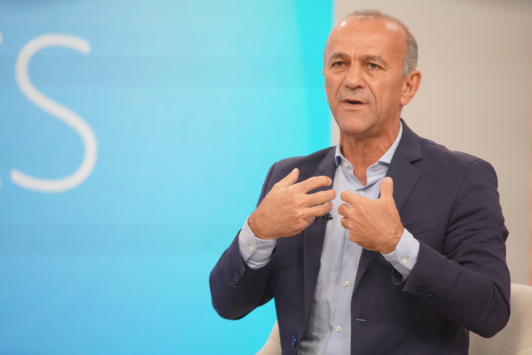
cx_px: 266
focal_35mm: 200
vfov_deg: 6.9
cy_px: 178
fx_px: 2955
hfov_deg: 10.3
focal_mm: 200
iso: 2000
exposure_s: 1/320
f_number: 3.5
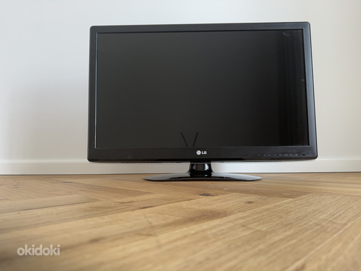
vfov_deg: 56.8
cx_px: 180
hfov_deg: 71.6
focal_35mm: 24
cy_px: 136
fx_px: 250
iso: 160
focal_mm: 6.76
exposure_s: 1/50
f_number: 1.78
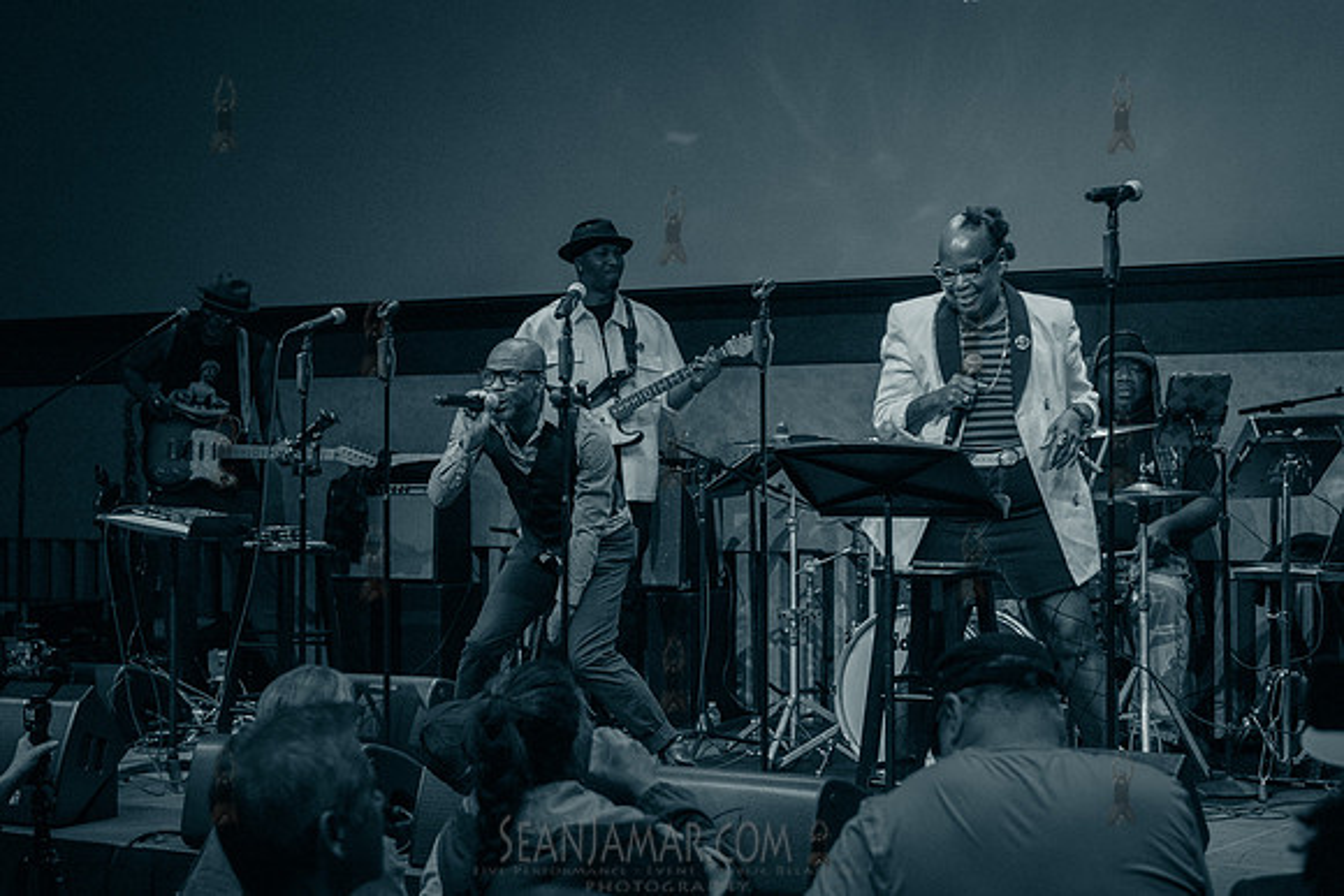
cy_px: 417
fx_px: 2551
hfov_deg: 29.5
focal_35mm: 68
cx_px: 656
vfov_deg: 19.9
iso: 5000
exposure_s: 1/400
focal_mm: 58
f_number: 3.5
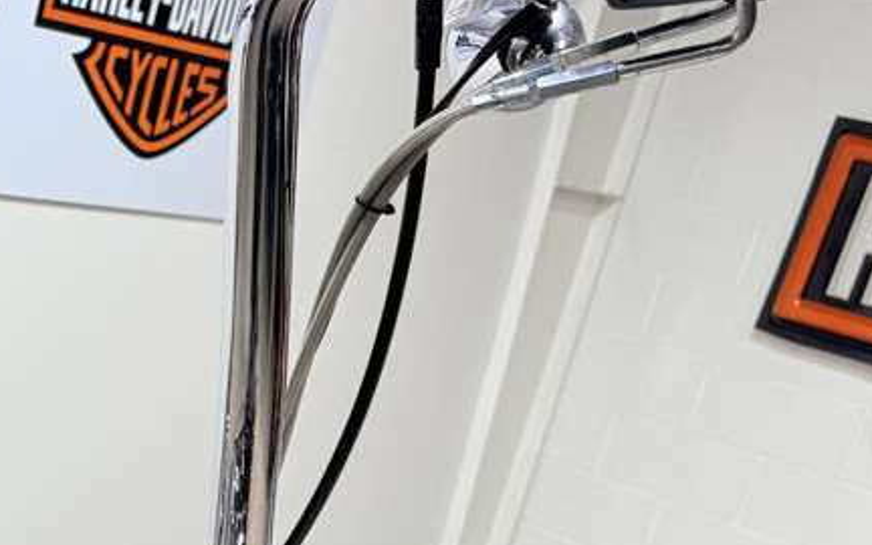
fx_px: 1616
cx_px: -43
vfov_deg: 18.9
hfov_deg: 28.0
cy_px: 446
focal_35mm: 68
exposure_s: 1/238
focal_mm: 5.96
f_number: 1.6
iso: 64
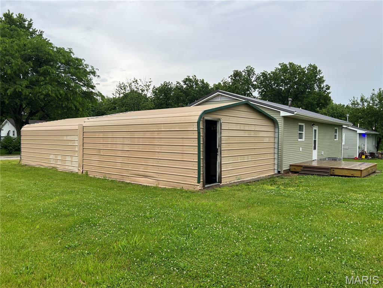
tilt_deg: -2.2
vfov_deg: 53.1
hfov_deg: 67.3
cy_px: 144
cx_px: 192
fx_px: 288
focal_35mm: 26
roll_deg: -0.6
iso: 50
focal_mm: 5.7
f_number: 1.5
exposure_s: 1/924
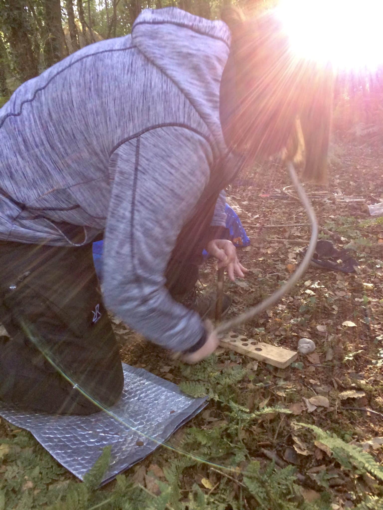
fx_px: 428
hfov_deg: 48.2
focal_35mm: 29
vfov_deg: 61.7
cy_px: 255
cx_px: 192
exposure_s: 1/33
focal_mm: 4.15
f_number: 2.2
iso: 100
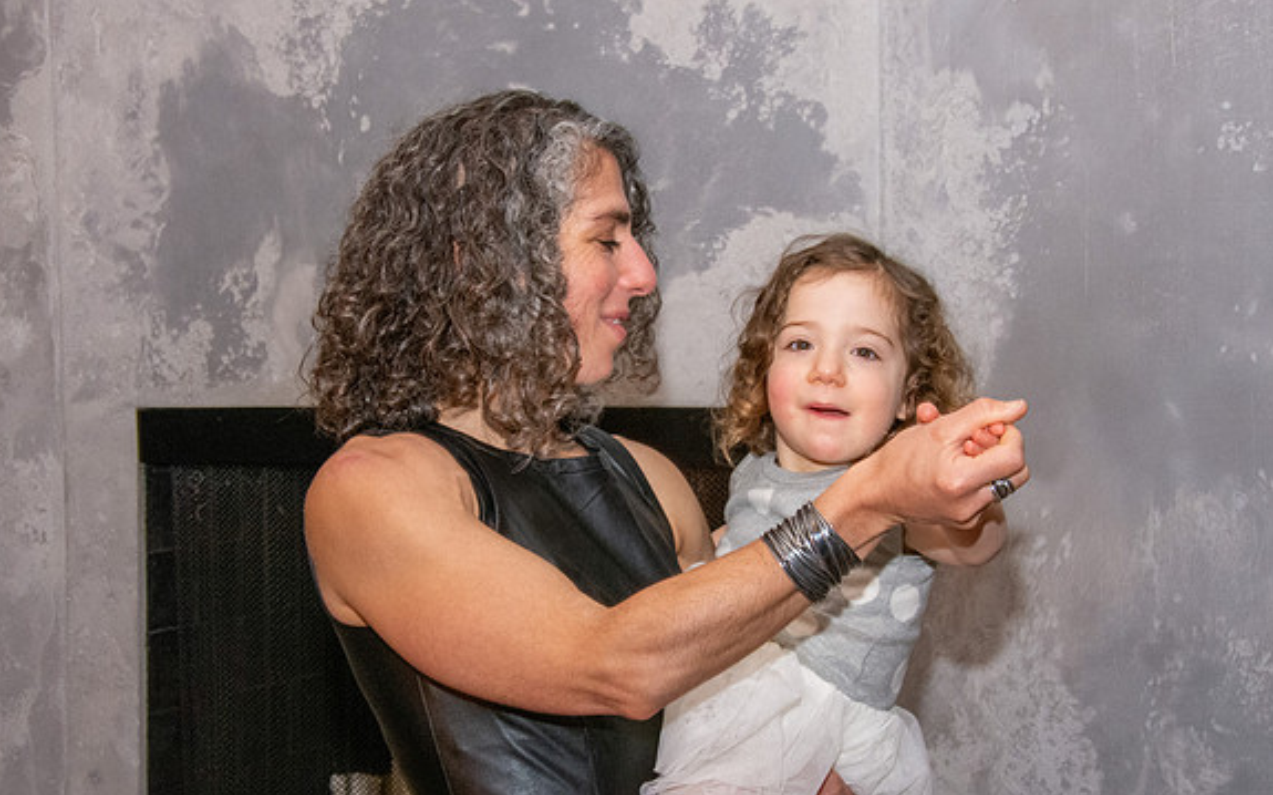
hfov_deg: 28.2
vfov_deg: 17.8
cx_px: 635
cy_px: 409
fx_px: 2532
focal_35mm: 73
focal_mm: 44
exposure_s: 1/100
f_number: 11
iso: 5000
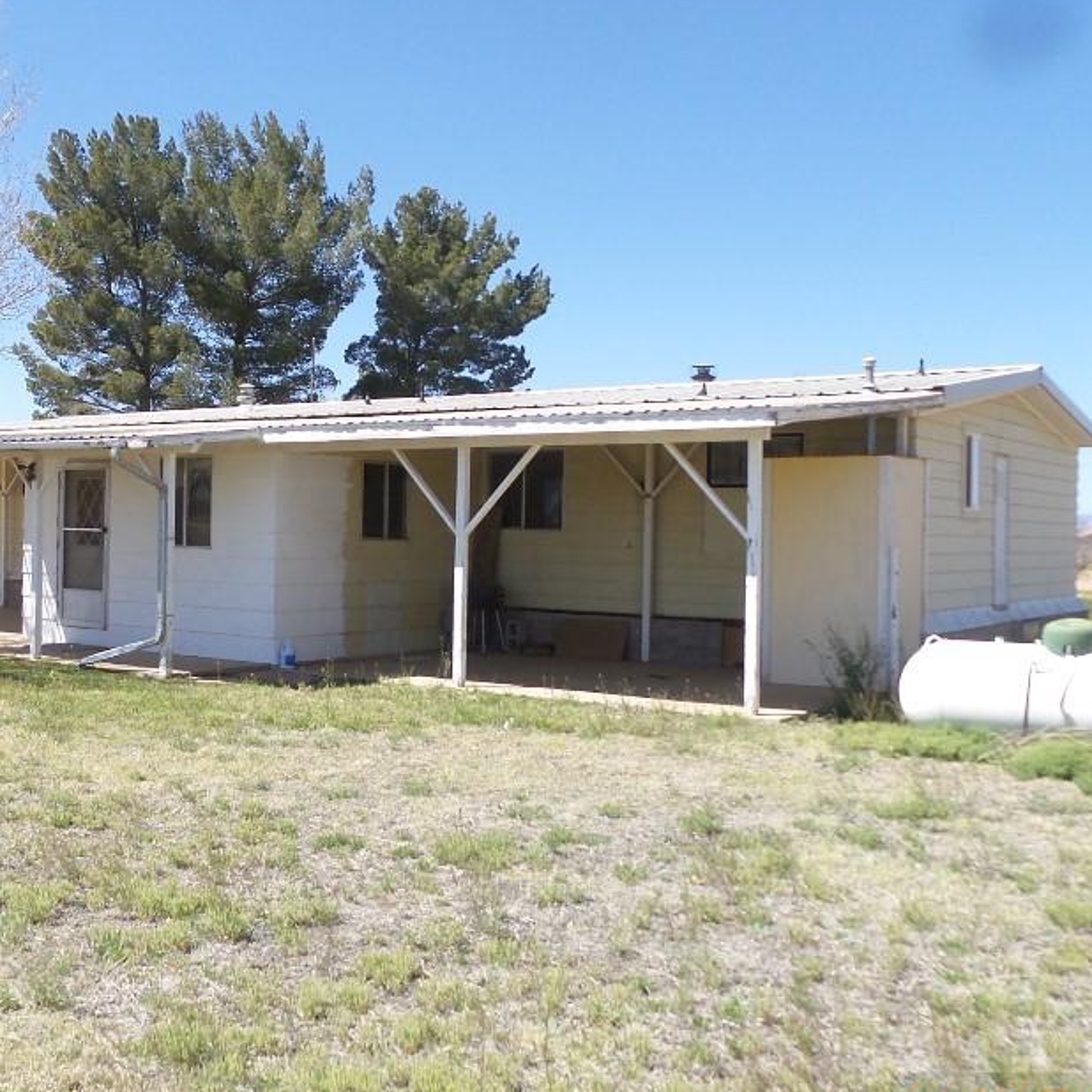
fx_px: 1463
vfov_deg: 40.9
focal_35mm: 41
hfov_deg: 40.7
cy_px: 518
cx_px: 424
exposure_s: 1/1000
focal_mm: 5
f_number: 3.7
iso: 100
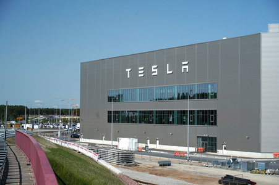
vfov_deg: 15.9
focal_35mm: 86
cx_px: 140
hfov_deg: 23.7
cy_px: 92
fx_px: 666
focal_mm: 86
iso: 100
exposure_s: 1/160
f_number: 8
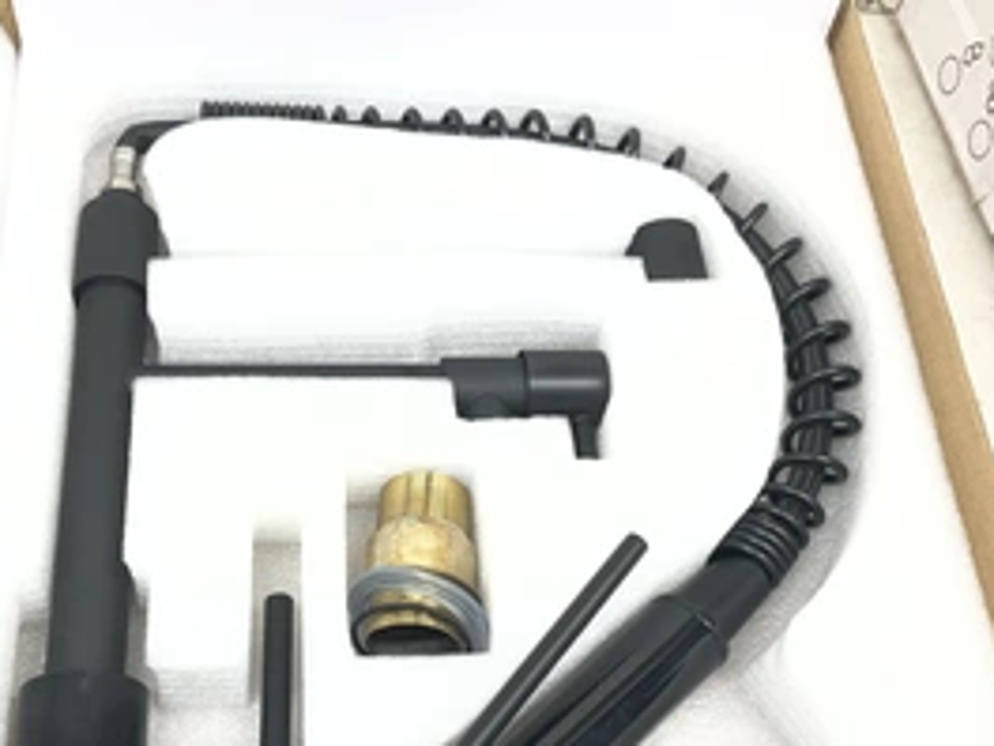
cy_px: 505
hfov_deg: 42.6
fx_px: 1263
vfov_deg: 32.6
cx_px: 373
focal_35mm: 44
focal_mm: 3
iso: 32
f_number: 1.8
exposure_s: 1/120
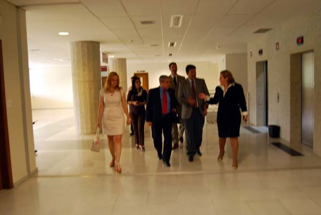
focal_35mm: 31
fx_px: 277
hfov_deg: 60.2
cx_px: 164
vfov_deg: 42.4
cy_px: 105
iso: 800
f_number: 3.8
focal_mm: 20
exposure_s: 1/40
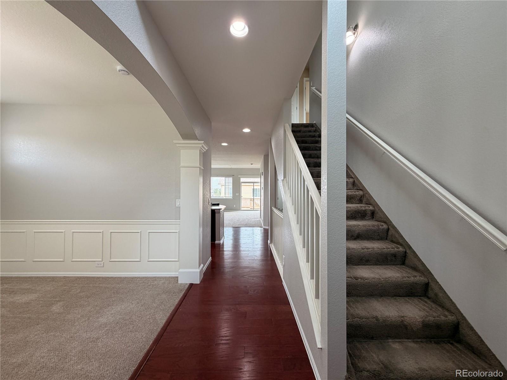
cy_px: 190
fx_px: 205
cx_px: 254
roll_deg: +0.0
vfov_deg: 85.7
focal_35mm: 14
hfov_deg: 102.1
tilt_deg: +1.2
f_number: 2.2
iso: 125
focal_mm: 2.22
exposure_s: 1/120
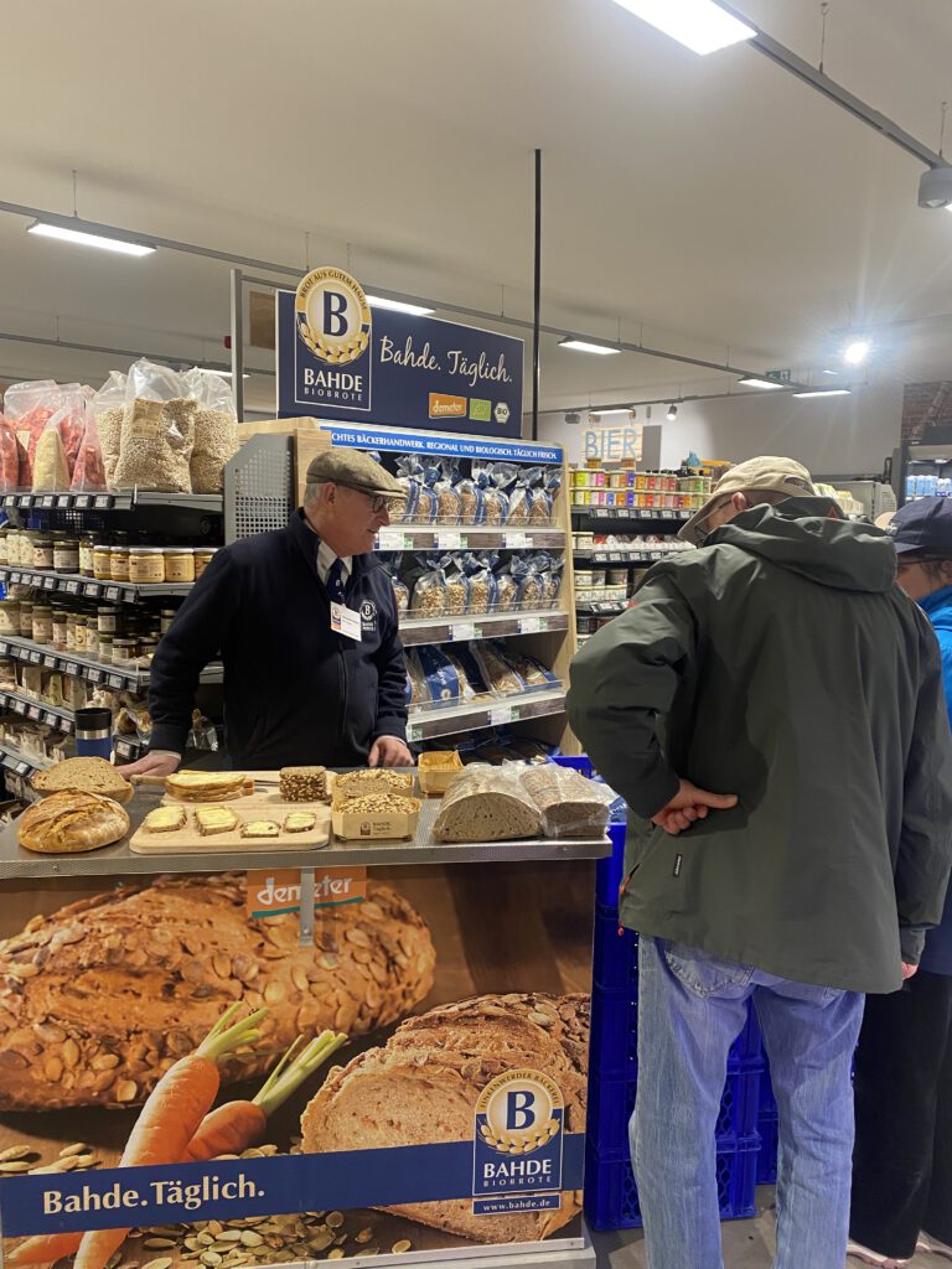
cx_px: 476
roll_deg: -0.2
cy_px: 634
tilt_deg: -6.7
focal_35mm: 26
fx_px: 953
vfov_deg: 67.3
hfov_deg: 53.1
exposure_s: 1/81
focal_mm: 4.25
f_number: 1.8
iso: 125
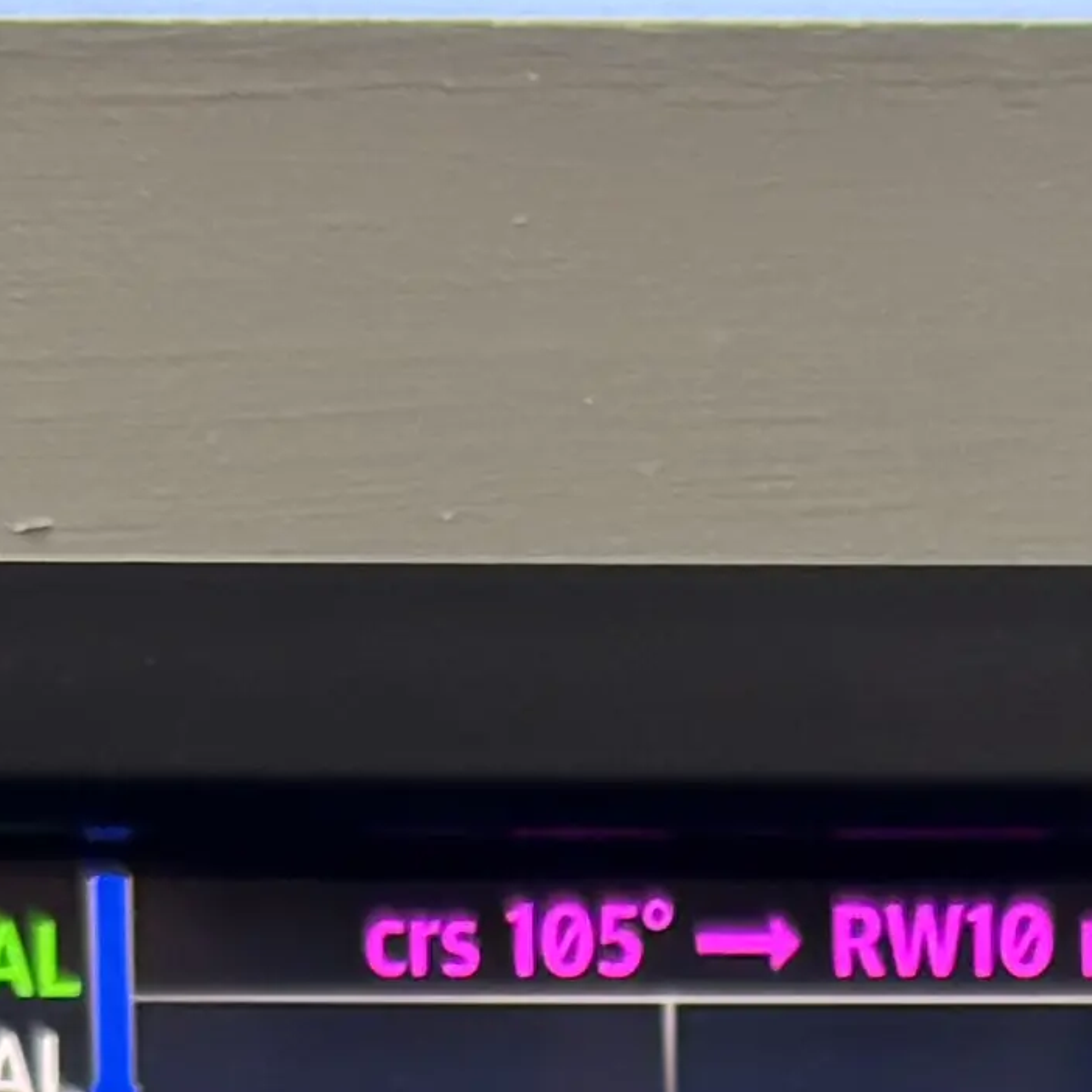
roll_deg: -0.1
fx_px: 6674
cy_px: 2509
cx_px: 1019
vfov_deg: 8.6
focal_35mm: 187
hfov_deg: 9.3
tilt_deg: -5.5
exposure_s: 1/60
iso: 200
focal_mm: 5.96
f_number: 1.6
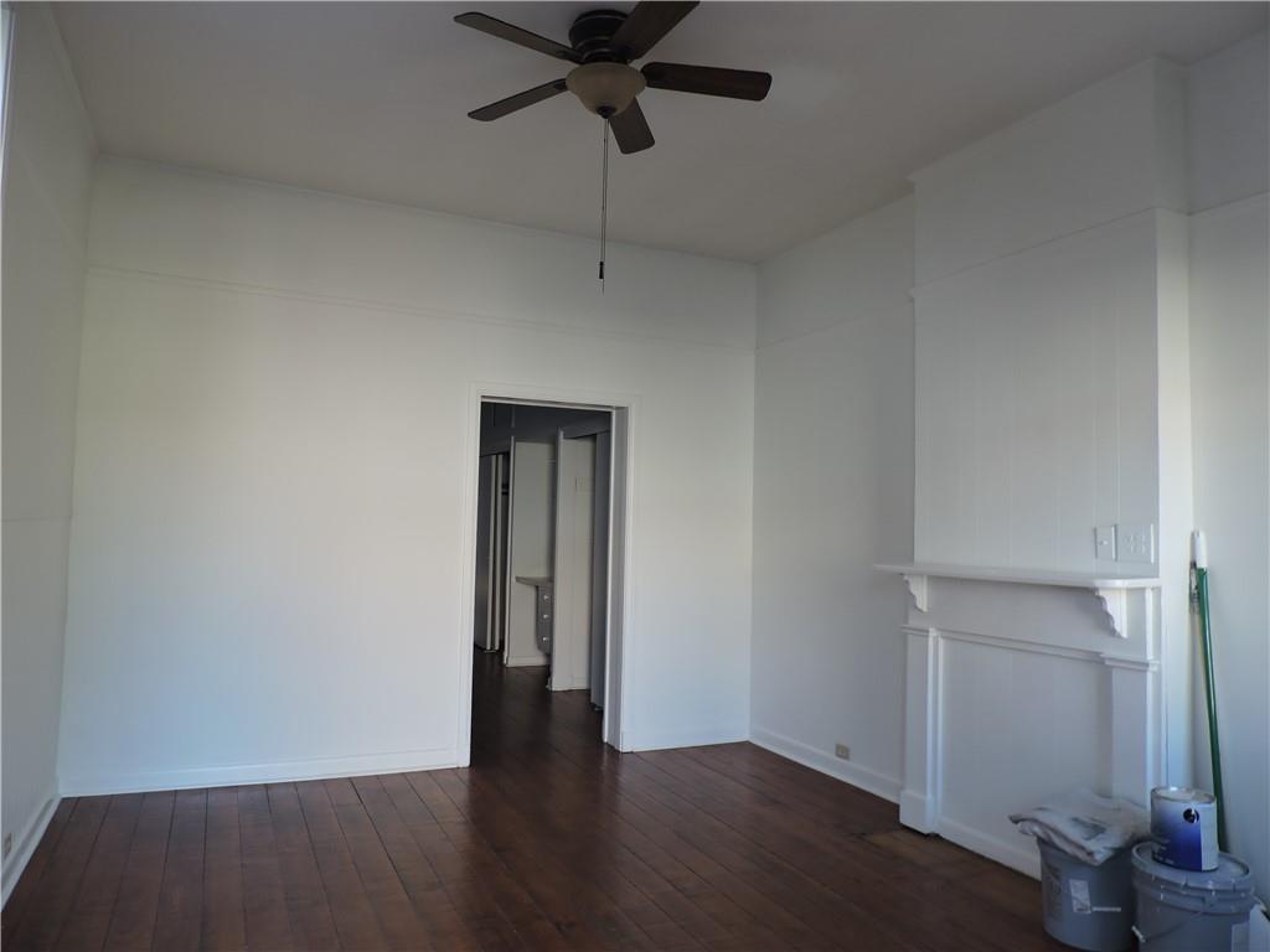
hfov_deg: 71.6
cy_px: 476
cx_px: 635
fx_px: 881
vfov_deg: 56.8
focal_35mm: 24
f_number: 3
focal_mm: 4.3
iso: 110
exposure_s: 1/30
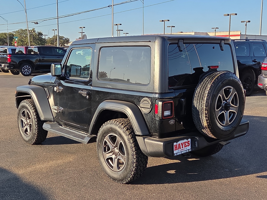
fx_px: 347
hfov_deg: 42.1
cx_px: 134
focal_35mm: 45
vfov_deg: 32.2
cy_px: 100
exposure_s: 1/833
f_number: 1.8
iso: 25
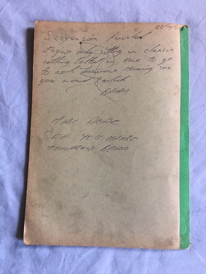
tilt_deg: -84.4
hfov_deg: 48.2
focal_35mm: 29
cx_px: 103
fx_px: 230
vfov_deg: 61.7
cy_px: 137
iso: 64
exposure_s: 1/33
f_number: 2.2
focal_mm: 4.15
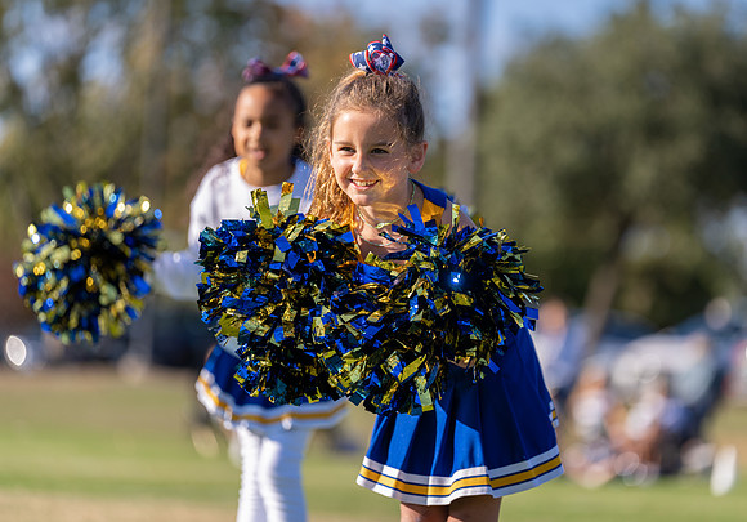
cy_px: 243
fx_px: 3994
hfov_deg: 10.7
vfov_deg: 7.5
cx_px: 421
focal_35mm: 190
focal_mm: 165
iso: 100
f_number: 2.8
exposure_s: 1/1250
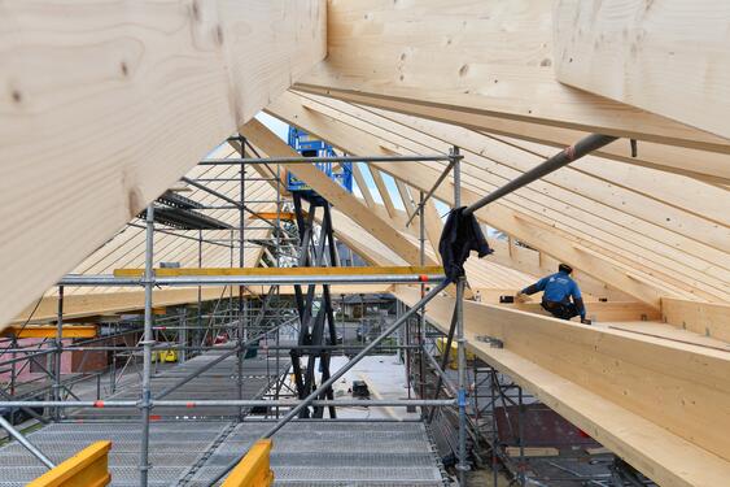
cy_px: 244
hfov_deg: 78.6
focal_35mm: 22
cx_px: 365
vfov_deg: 57.2
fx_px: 446
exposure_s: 1/100
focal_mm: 22
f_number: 11
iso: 100
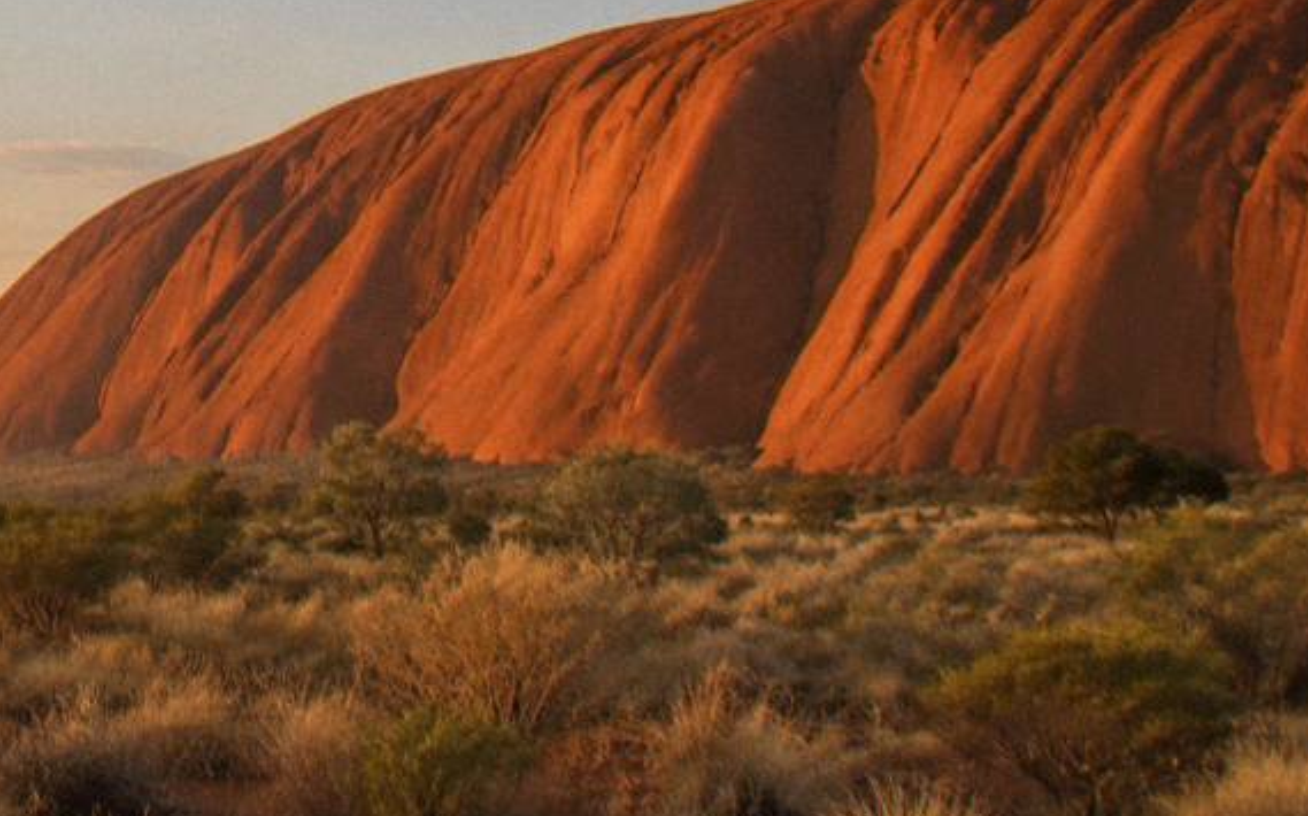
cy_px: 347
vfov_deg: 15.2
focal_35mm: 86
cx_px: 395
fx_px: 3064
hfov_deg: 23.9
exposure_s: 1/500
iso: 200
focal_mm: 48
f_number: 4.5
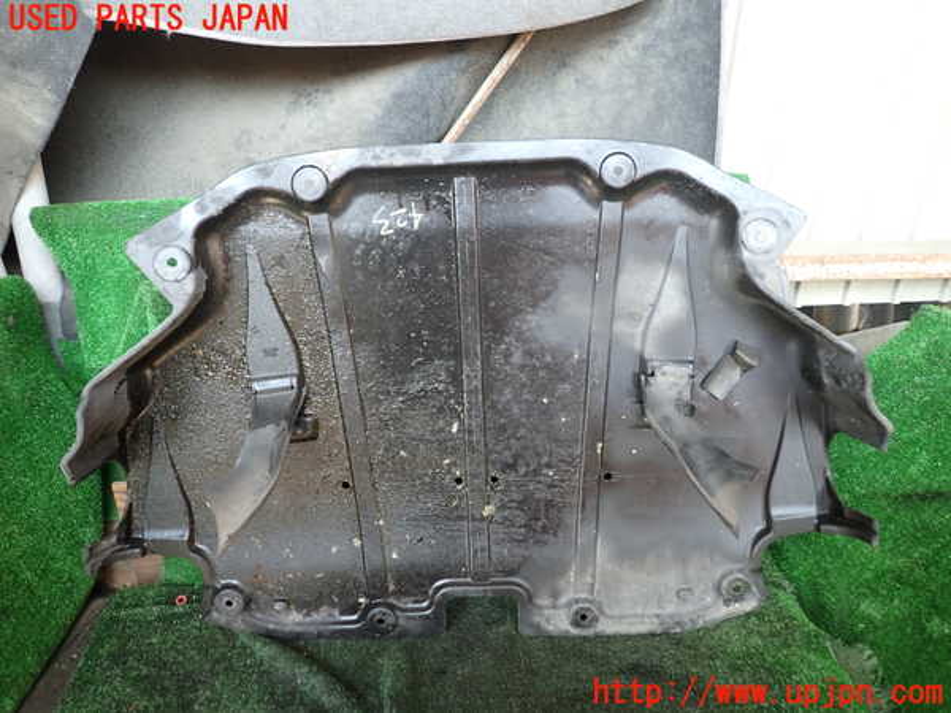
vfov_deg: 54.9
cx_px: 476
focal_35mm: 25
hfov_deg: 69.4
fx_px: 687
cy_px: 356
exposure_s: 1/60
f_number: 2
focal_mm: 4.5
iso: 100
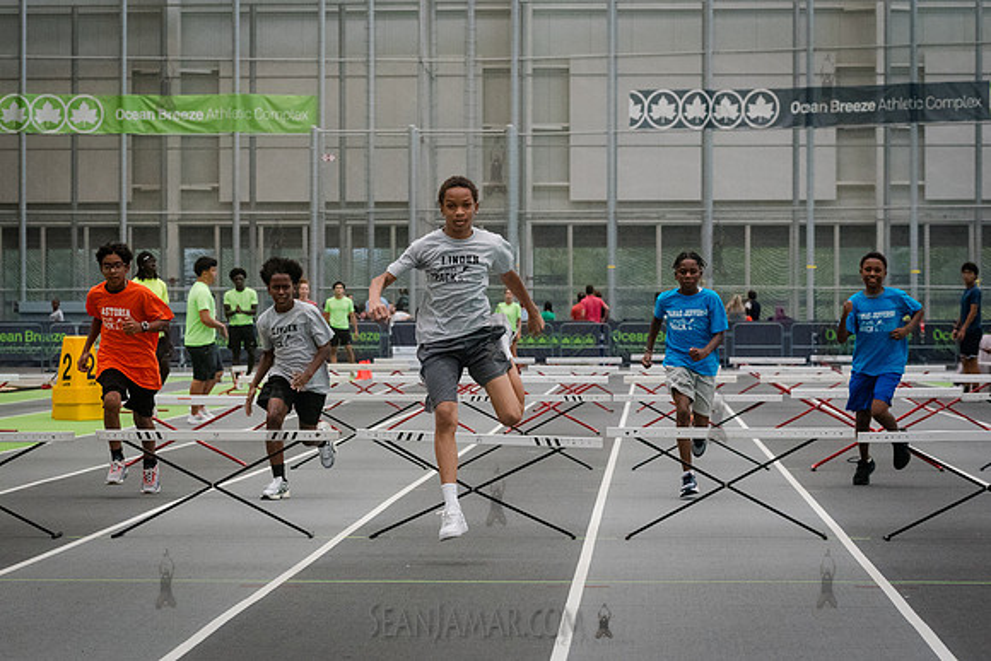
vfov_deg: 10.4
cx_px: 408
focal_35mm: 132
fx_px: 3645
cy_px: 343
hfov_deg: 15.5
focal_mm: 105
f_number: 7.1
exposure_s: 1/640
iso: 6400
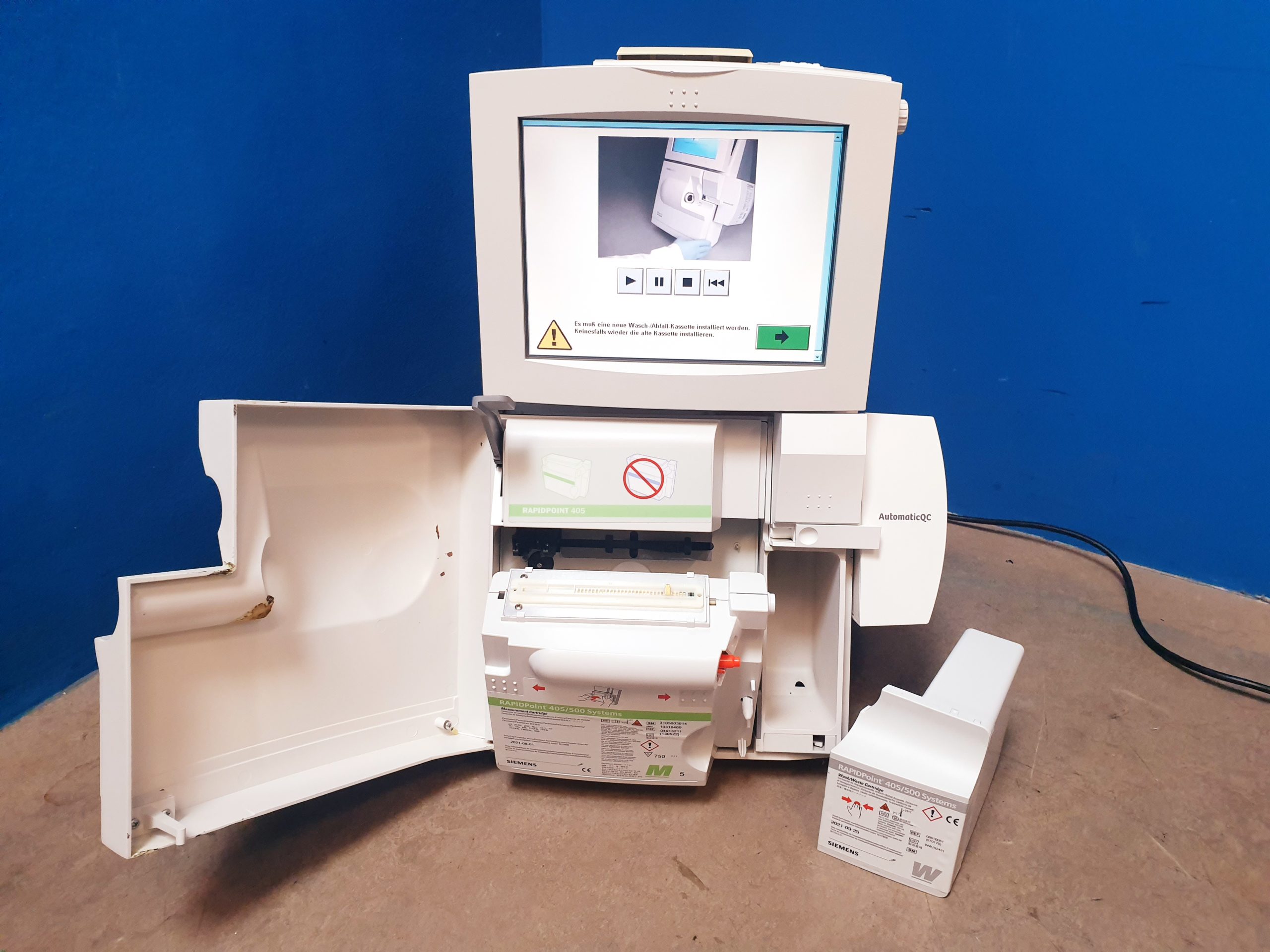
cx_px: 635
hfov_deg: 67.3
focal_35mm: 26
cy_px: 476
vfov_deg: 53.1
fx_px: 954
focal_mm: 4.3
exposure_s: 1/50
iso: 250
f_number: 2.4
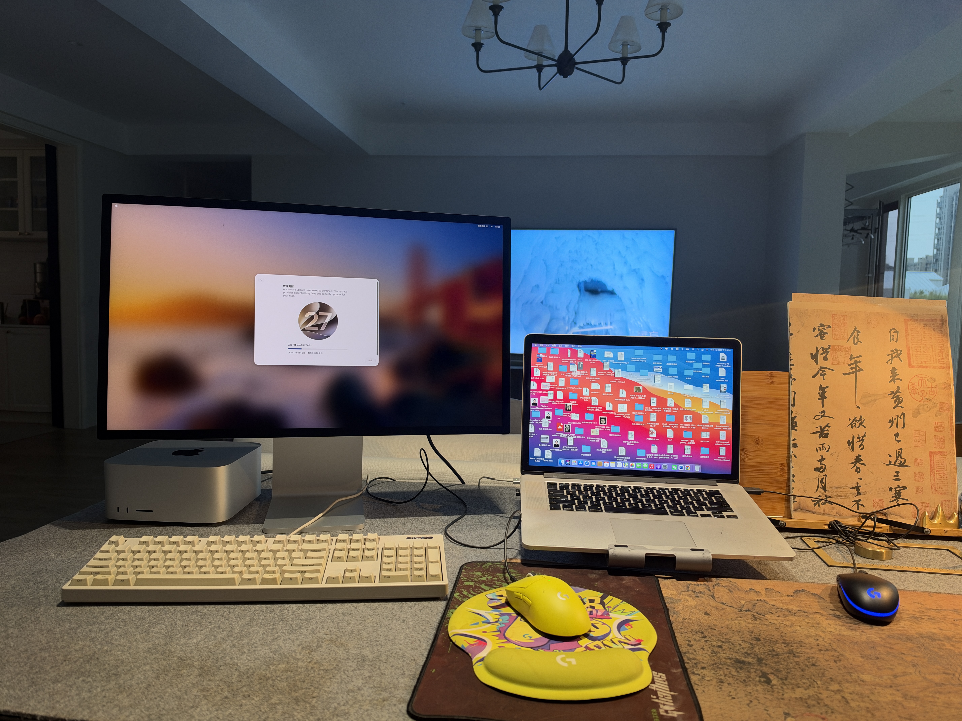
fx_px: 667
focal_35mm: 24
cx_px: 481
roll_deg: -1.1
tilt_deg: -5.2
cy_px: 360
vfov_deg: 56.8
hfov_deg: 71.6
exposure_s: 1/100
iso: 160
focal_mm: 6.93
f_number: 1.8
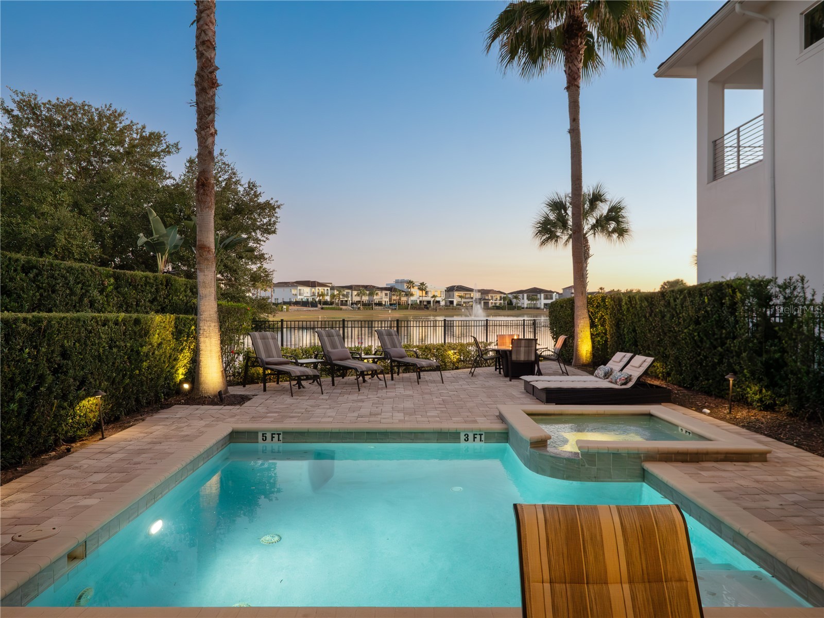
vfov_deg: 56.8
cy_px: 309
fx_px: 571
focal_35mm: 24
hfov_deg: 71.6
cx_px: 412
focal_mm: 12
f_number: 5
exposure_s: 1/60
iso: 3200
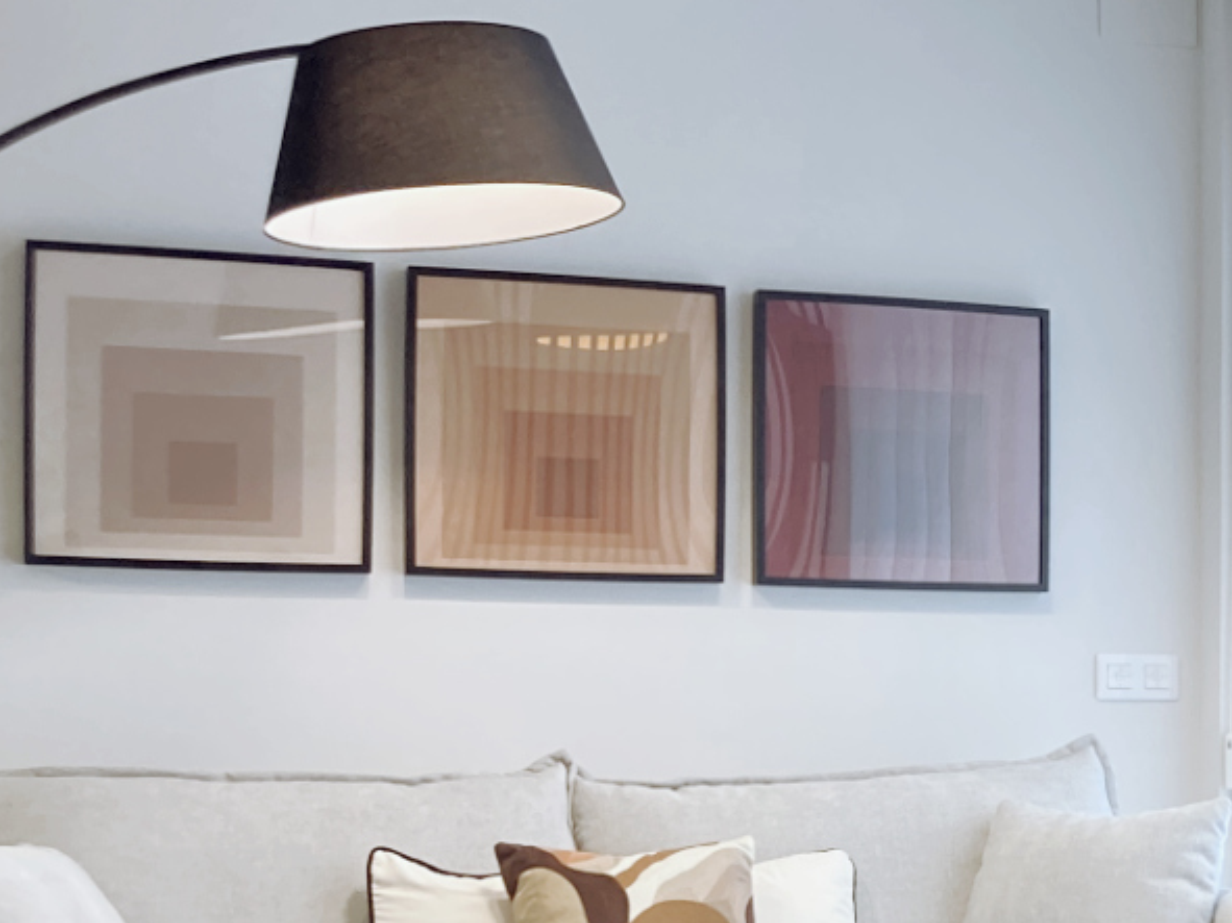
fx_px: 3238
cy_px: 685
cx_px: 1697
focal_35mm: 91
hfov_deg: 19.5
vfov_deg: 16.2
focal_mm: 4
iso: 64
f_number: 1.8
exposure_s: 1/50
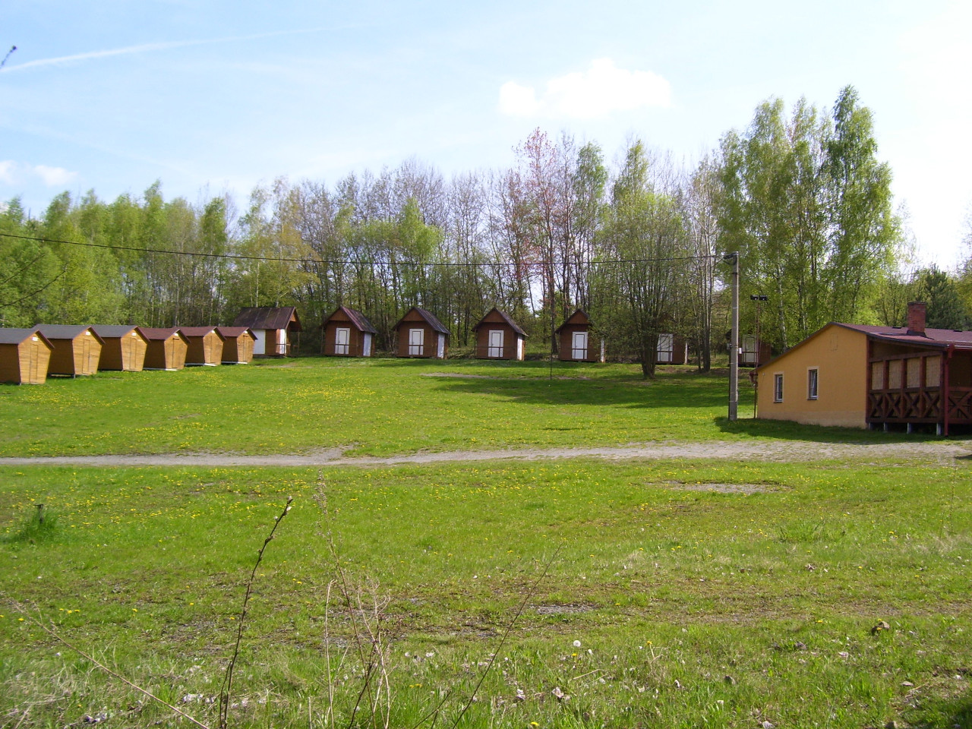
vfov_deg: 38.7
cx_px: 486
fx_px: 1039
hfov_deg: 50.1
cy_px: 364
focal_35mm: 37
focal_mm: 6
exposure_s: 1/350
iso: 80
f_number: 4.8
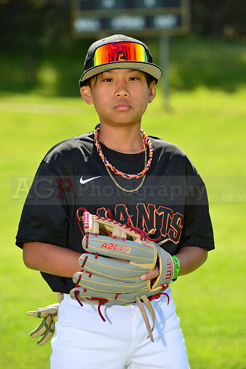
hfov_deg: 8.1
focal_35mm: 170
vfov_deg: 12.1
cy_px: 184
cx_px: 123
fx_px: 1741
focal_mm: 170
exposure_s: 1/250
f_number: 8
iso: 200
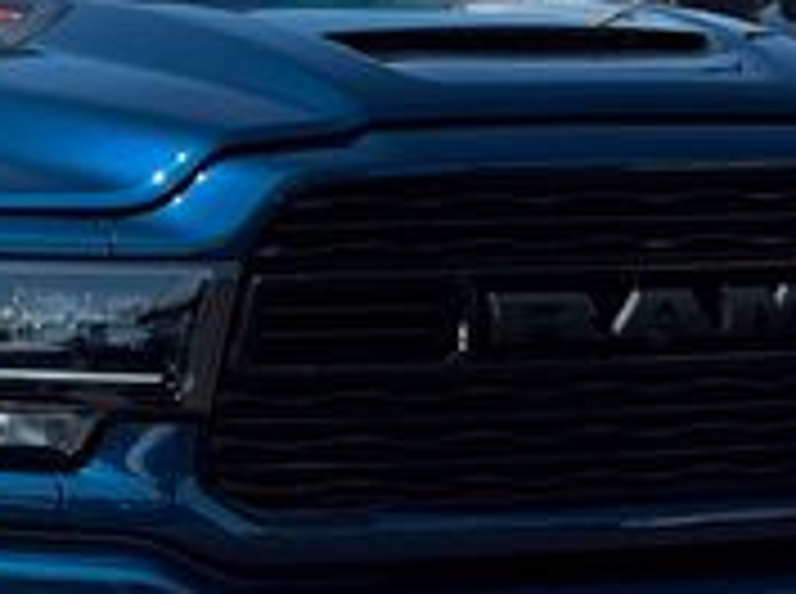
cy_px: 256
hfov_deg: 11.3
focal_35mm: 174
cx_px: 153
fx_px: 3993
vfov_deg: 8.5
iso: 64
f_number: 1.78
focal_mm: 6.76
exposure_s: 1/3817
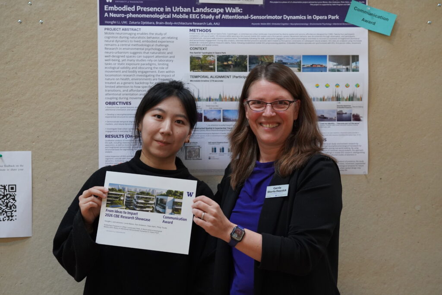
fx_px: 1216
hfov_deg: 20.6
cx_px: 221
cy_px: 148
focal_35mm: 99
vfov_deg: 13.8
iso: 6400
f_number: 4
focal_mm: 99
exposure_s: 1/160
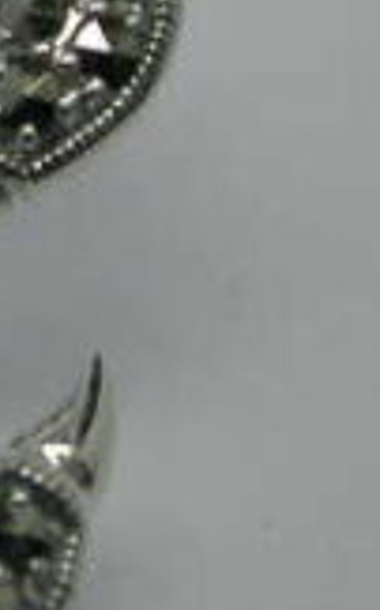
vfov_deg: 6.3
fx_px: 5528
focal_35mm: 333
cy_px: -15
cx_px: -696
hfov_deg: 3.8
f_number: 3.6
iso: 100
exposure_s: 1/158
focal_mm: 17.7
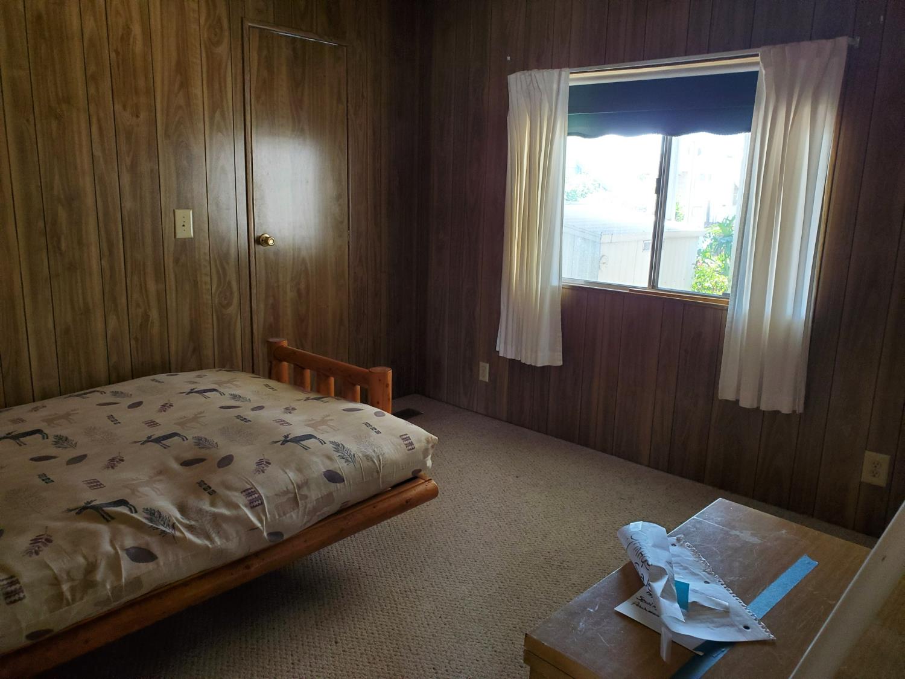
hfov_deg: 67.3
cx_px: 452
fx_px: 680
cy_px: 340
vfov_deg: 53.1
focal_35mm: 26
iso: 250
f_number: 2.4
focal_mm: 4.3
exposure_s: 1/39
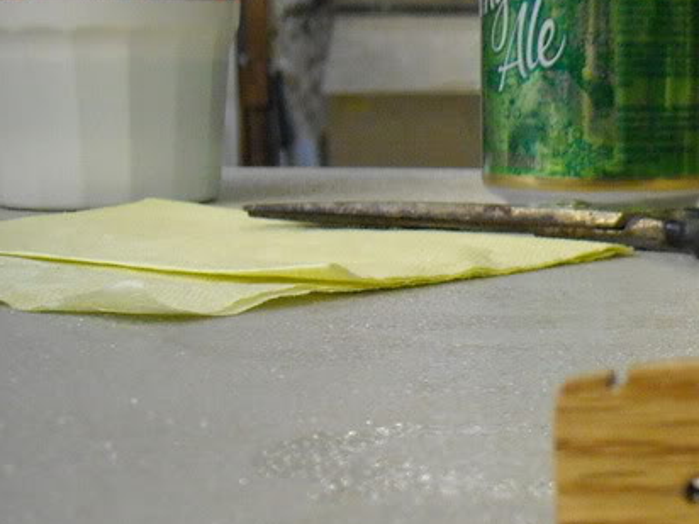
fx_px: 1757
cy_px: 410
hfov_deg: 21.0
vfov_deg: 16.9
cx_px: 836
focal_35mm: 87
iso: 400
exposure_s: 1/42
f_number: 2.8
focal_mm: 5.7
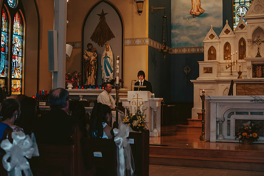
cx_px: 132
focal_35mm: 50
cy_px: 88
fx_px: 367
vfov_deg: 27.0
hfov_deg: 39.6
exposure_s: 1/125
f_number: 2.8
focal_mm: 50
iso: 800
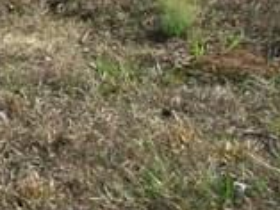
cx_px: -531
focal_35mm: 366
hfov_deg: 5.1
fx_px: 2963
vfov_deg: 4.0
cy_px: -258
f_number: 3.3
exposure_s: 1/640
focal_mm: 9.4
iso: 64
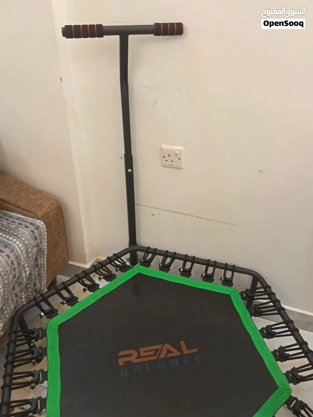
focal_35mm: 29
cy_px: 208
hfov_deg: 48.2
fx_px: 350
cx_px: 156
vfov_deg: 61.7
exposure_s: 1/33.3
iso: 924
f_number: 1.75
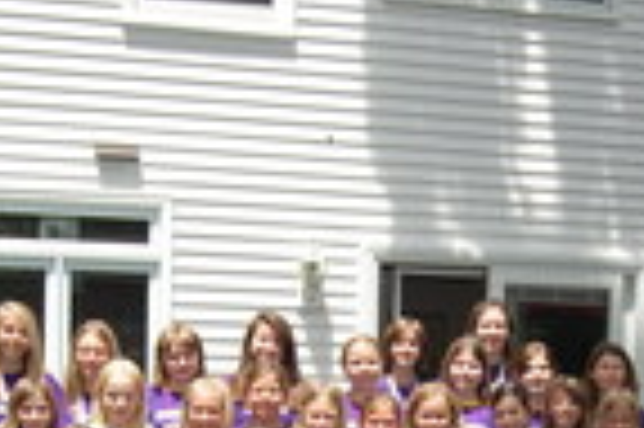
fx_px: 1805
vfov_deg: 13.0
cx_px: 387
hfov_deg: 20.2
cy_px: 577
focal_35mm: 101
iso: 360
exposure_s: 1/500
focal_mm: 24
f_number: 5.6
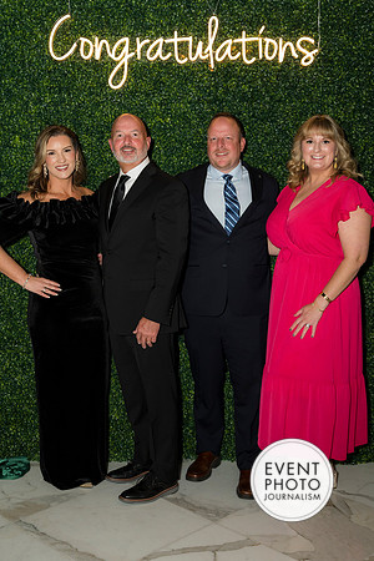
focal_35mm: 46
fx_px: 717
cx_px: 187
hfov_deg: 29.2
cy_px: 280
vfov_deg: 42.7
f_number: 5
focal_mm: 46
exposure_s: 1/160
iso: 640
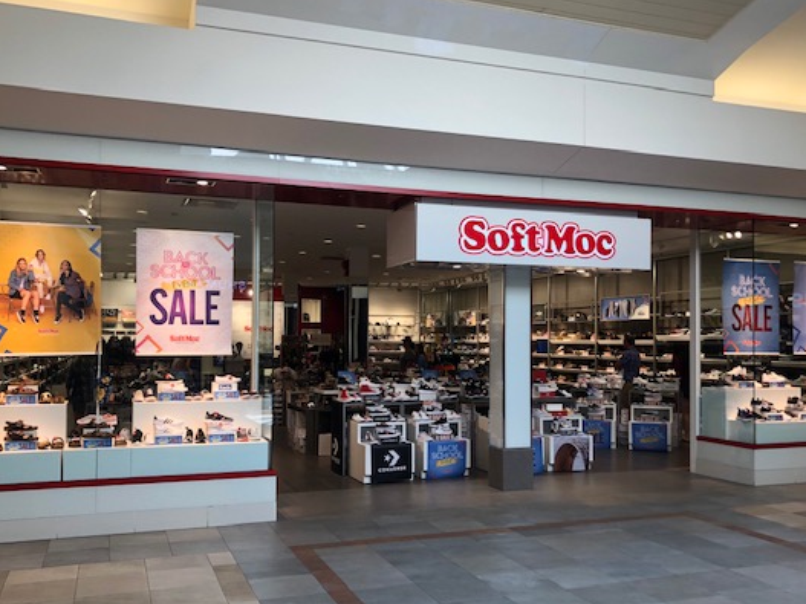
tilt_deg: -1.2
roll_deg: -0.2
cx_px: 414
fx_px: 791
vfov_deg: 41.7
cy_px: 338
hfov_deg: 54.0
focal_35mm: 34
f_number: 1.8
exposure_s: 1/120
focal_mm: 3.99
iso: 40
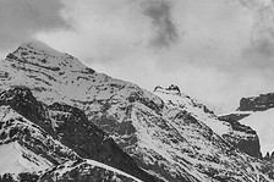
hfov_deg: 5.5
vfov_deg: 3.6
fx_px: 2860
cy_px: 205
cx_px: 272
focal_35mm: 376
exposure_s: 1/200
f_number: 8
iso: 100
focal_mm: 52.59
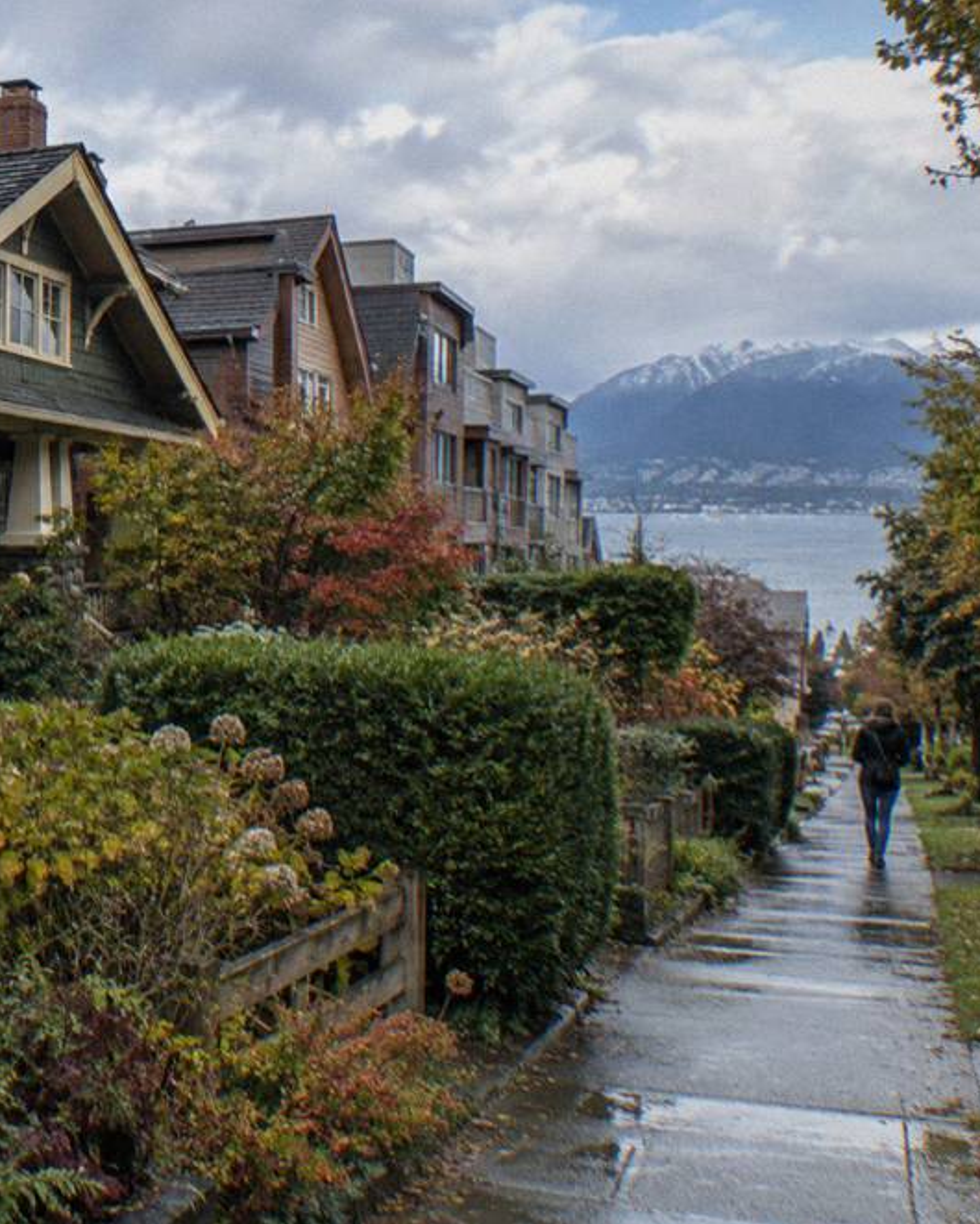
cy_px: 614
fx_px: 1232
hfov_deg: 39.9
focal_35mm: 34
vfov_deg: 52.8
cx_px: 80
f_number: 8
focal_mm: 24
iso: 500
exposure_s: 1/400
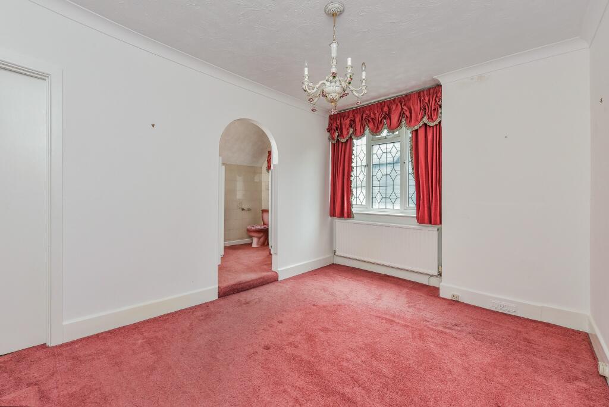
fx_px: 237
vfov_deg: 81.3
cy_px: 204
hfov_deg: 104.2
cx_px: 304
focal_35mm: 14
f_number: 9
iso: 640
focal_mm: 14
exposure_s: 1/3
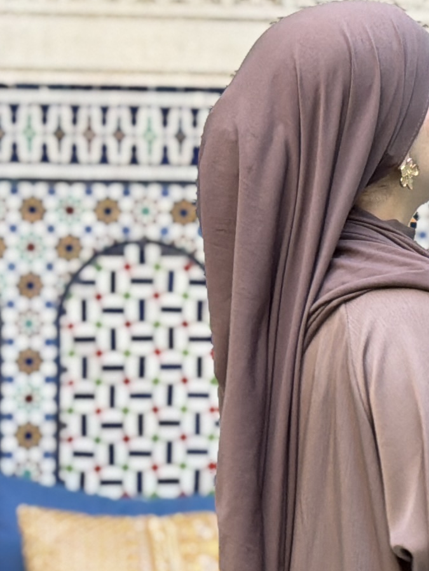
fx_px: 3553
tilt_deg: -1.8
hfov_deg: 6.9
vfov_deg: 9.2
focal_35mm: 215
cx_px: 366
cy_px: 247
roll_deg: +0.8
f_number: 1.78
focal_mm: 6.76
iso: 80
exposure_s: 1/100
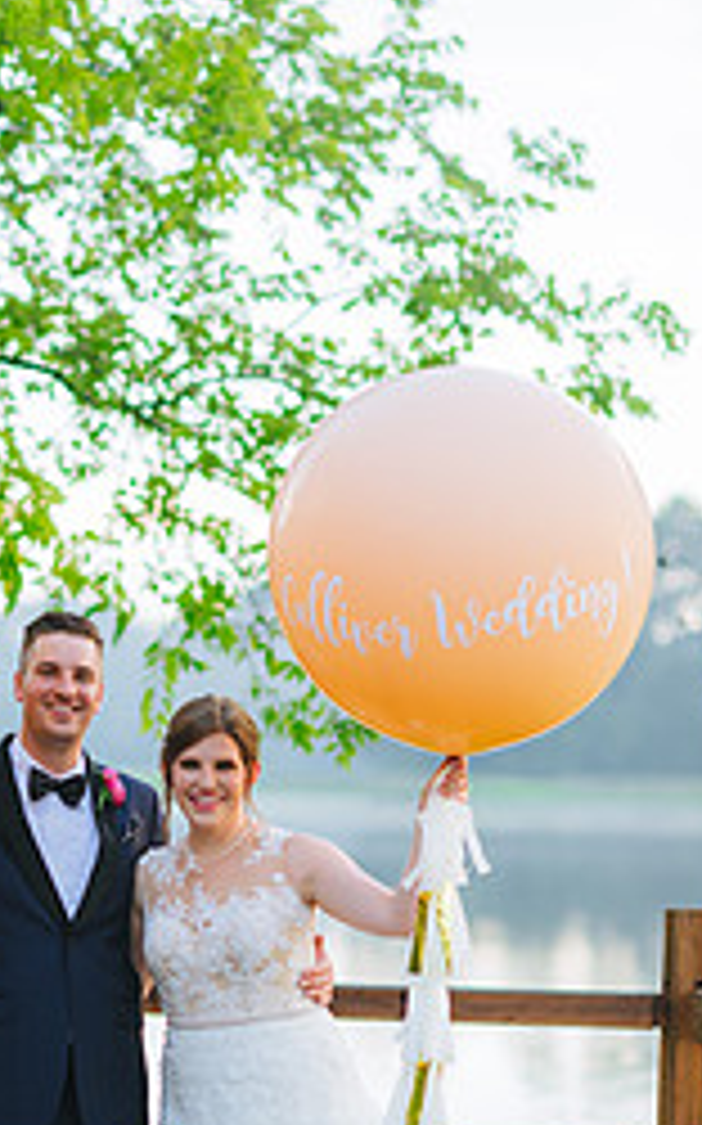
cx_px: 140
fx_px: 4781
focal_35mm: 156
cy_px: 832
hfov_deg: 8.4
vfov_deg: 13.4
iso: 500
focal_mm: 85
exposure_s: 1/500
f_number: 2.2
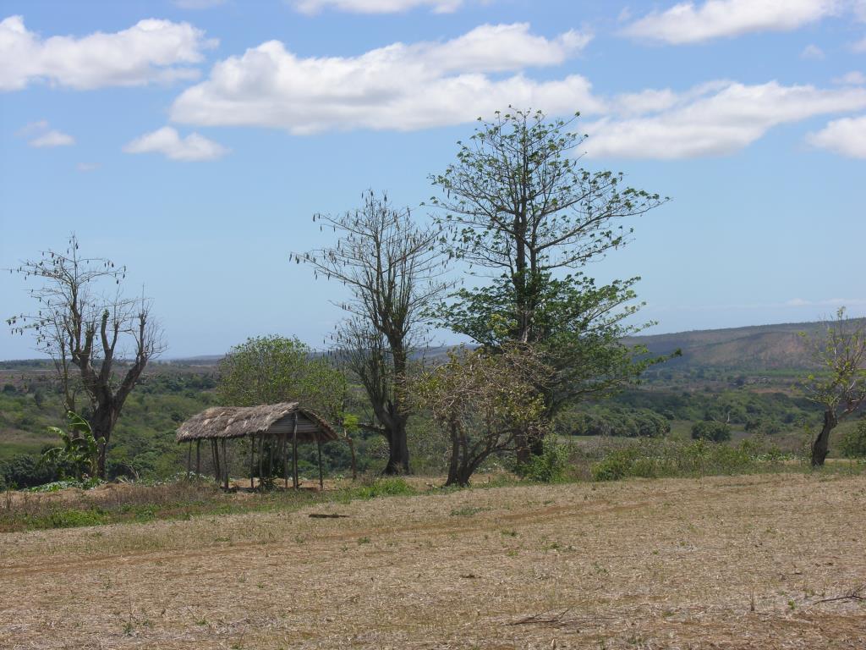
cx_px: 433
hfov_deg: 20.9
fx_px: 2352
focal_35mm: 94
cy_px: 325
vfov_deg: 15.7
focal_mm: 24
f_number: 7.1
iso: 50
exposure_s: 1/210
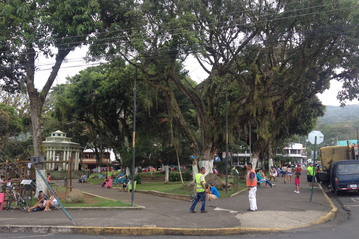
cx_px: 177
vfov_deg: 35.9
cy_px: 125
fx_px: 369
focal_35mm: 37
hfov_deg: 51.9
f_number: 2.4
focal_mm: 4.28
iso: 50
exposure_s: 1/120
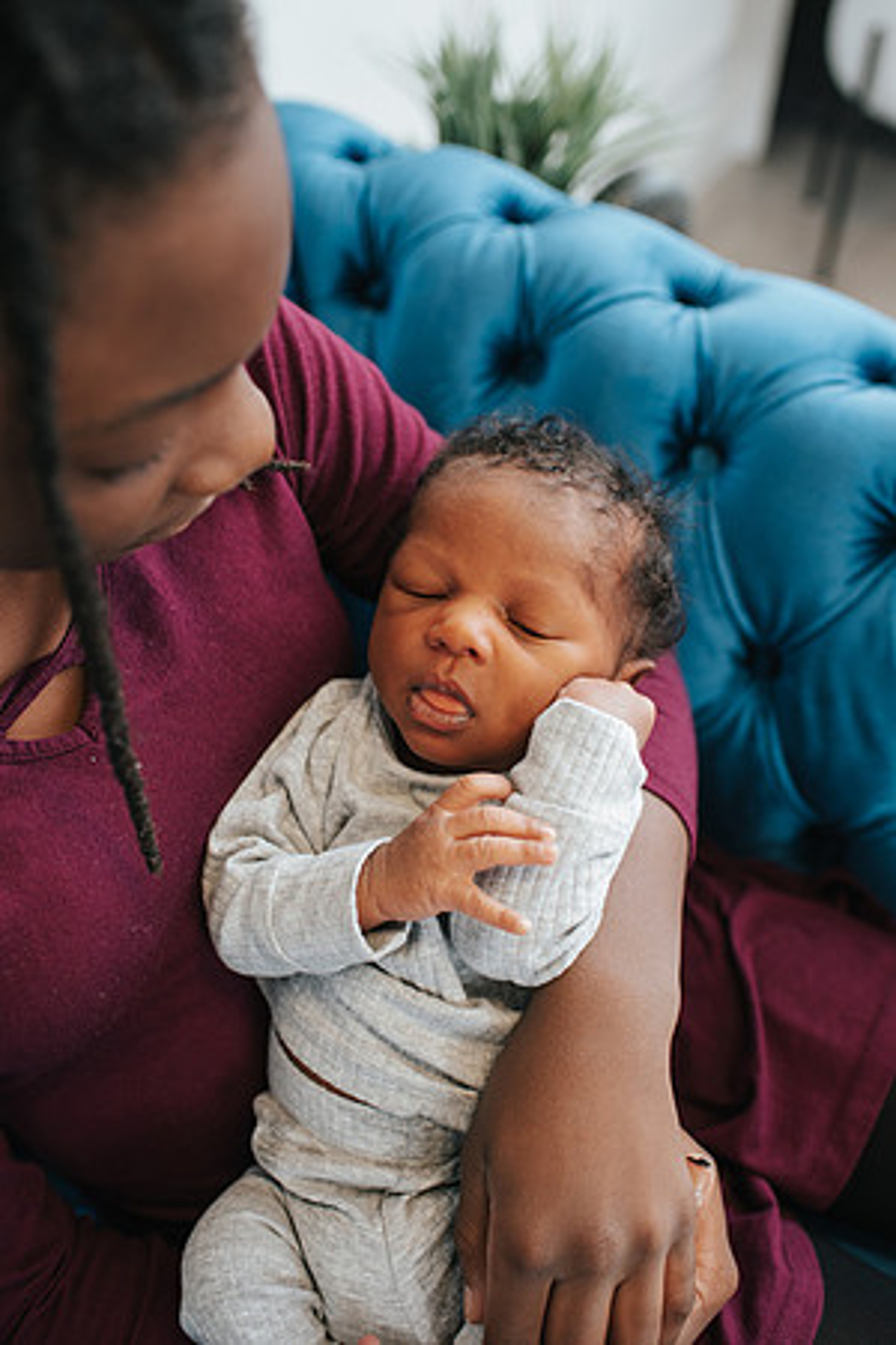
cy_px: 672
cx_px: 448
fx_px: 1307
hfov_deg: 37.9
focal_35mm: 35
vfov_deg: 54.4
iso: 800
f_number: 3.2
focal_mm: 35
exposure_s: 1/250
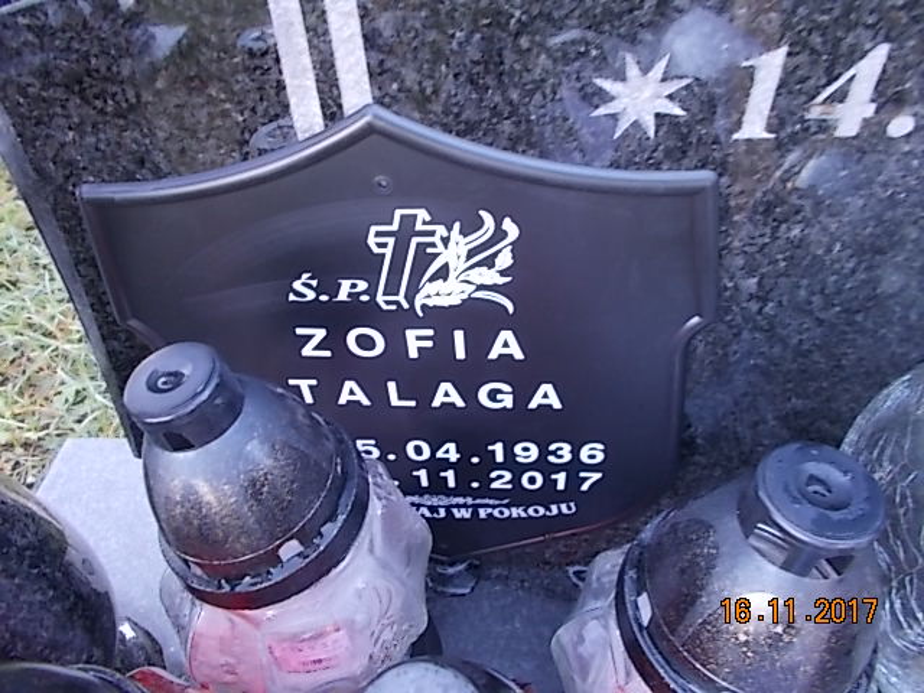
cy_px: 346
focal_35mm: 26
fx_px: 694
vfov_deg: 53.1
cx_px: 462
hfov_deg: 67.3
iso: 160
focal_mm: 4.6
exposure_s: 1/25
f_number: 3.2
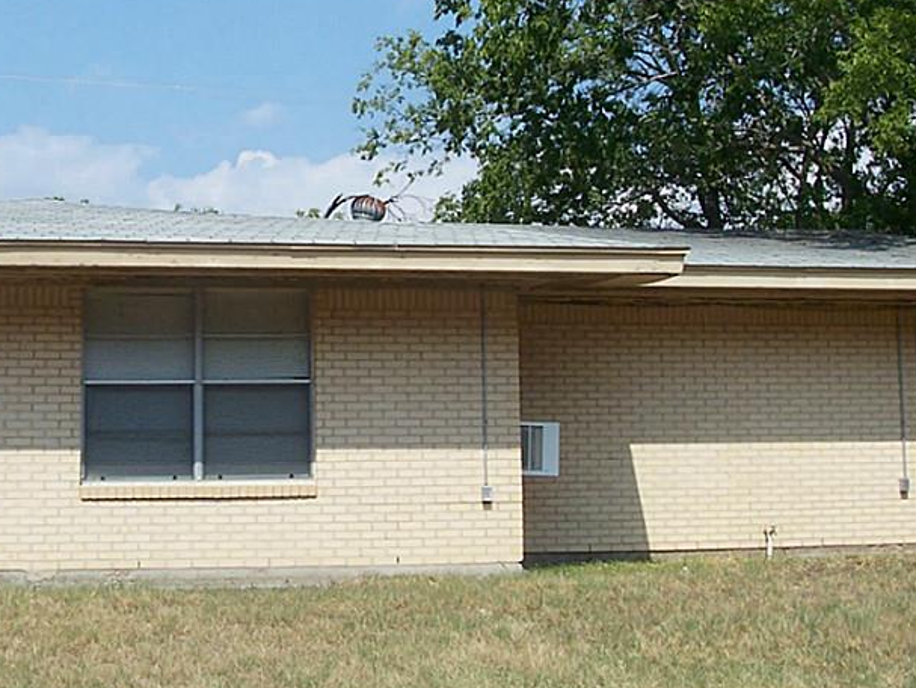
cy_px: 269
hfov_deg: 32.5
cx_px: 318
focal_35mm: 59
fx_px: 1562
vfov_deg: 24.8
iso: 80
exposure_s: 1/500
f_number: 5.6
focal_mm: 6
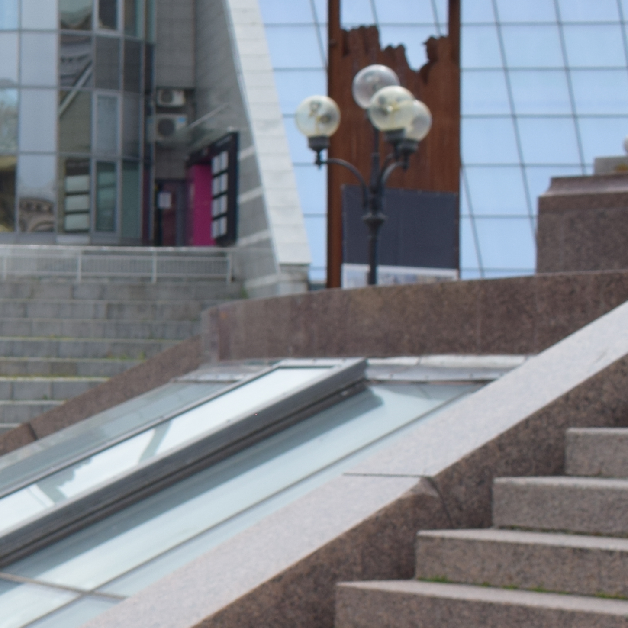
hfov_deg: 13.6
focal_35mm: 116
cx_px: -478
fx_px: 2381
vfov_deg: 15.0
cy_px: 438
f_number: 8
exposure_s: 1/400
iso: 200
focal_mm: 22
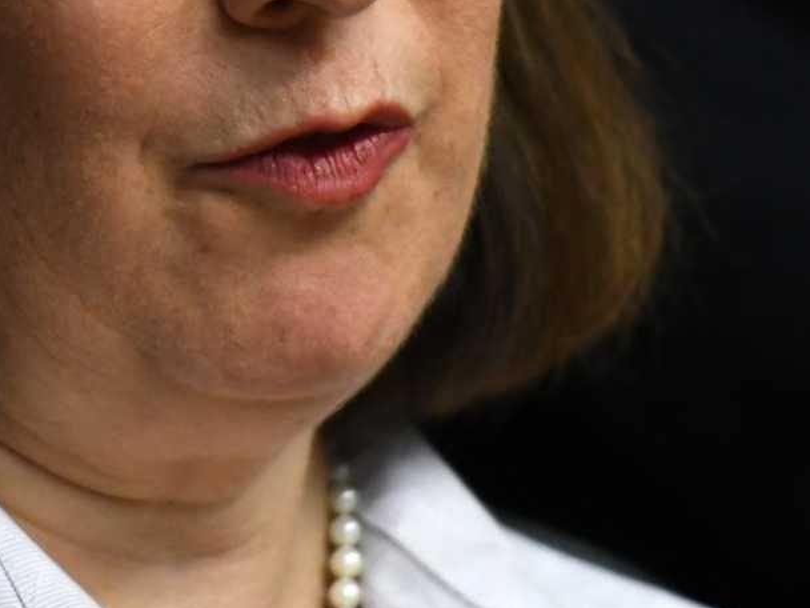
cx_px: -176
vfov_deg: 1.5
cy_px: -33
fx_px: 22744
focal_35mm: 972
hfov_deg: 2.0
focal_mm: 200
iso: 3200
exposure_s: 1/500
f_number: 2.8
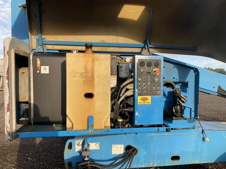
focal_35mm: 29
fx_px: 189
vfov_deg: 48.2
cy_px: 84
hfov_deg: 61.7
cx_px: 113
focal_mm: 3
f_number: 1.8
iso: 25
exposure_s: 1/719
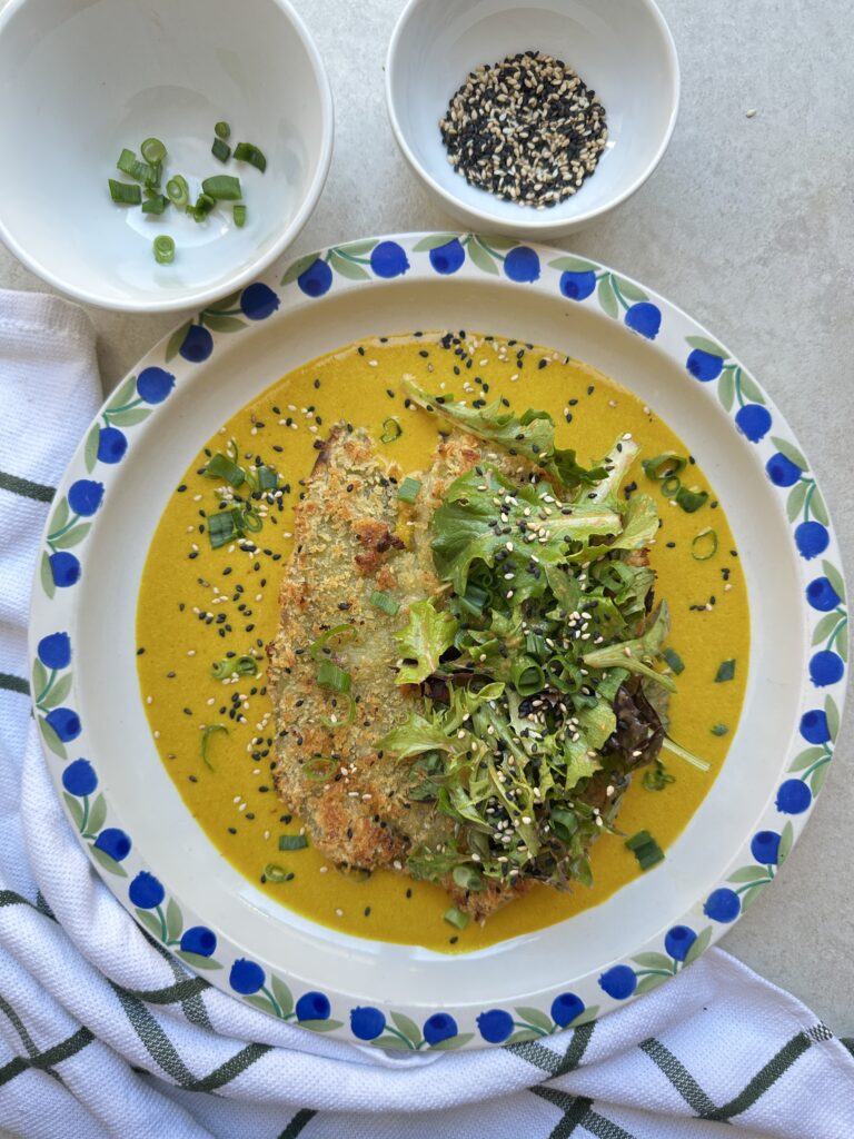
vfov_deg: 71.6
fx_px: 789
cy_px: 570
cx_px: 427
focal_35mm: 24
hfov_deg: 56.8
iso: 100
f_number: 1.78
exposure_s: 1/121
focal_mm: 6.86
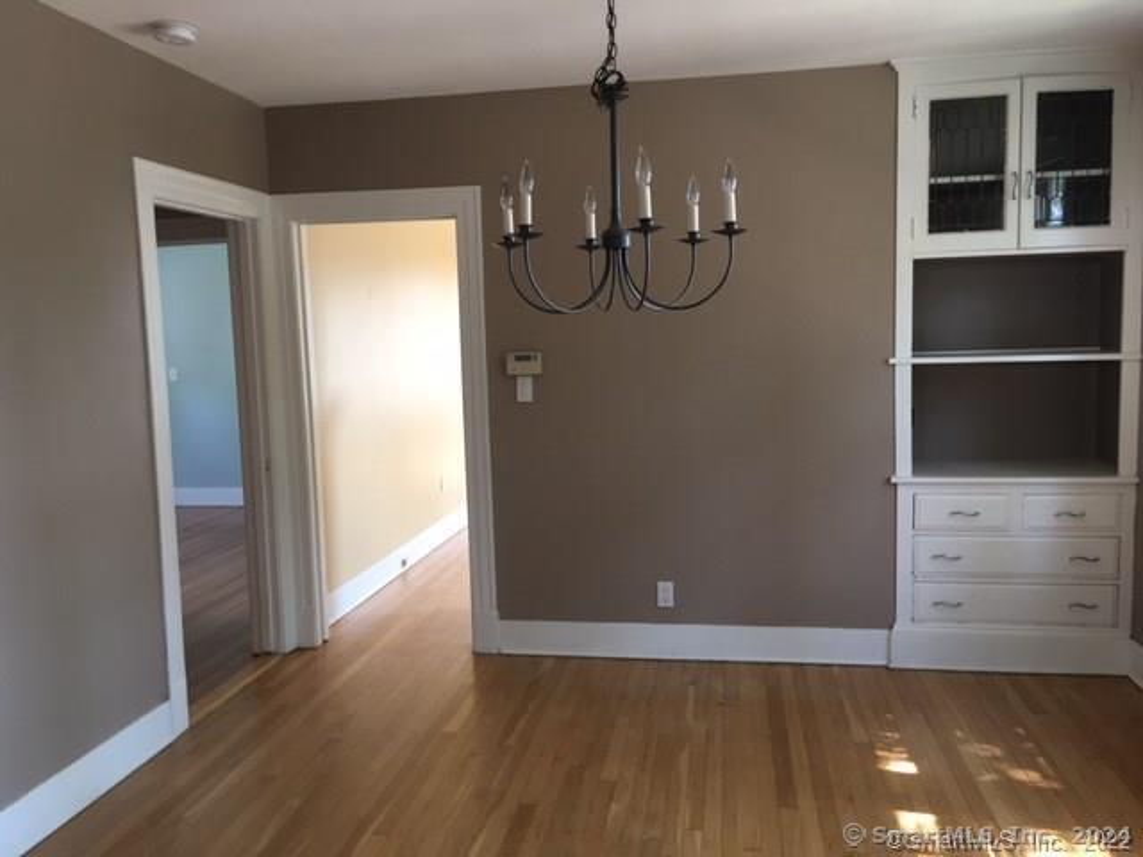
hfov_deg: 61.7
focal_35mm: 29
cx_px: 572
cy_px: 428
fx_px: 958
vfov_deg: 48.2
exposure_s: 1/30
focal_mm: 4.15
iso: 40
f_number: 2.2
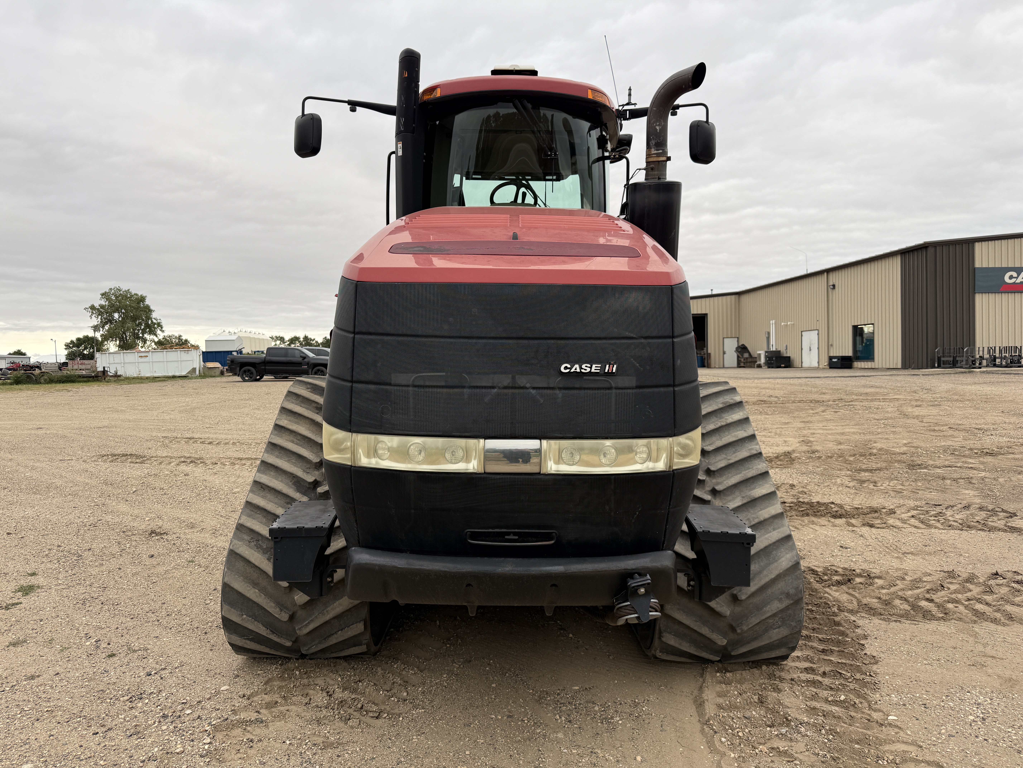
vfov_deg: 56.8
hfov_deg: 71.6
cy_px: 384
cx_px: 512
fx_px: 709
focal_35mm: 24
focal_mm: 6.76
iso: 80
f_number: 1.78
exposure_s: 1/567
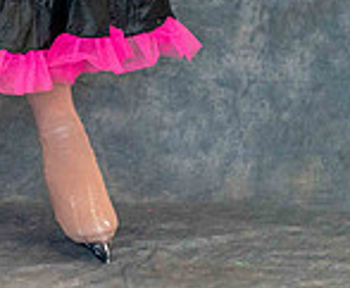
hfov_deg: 5.0
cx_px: -121
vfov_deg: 4.1
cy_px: -260
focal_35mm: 377
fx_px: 3950
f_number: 2.8
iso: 3200
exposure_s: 1/250
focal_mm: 85
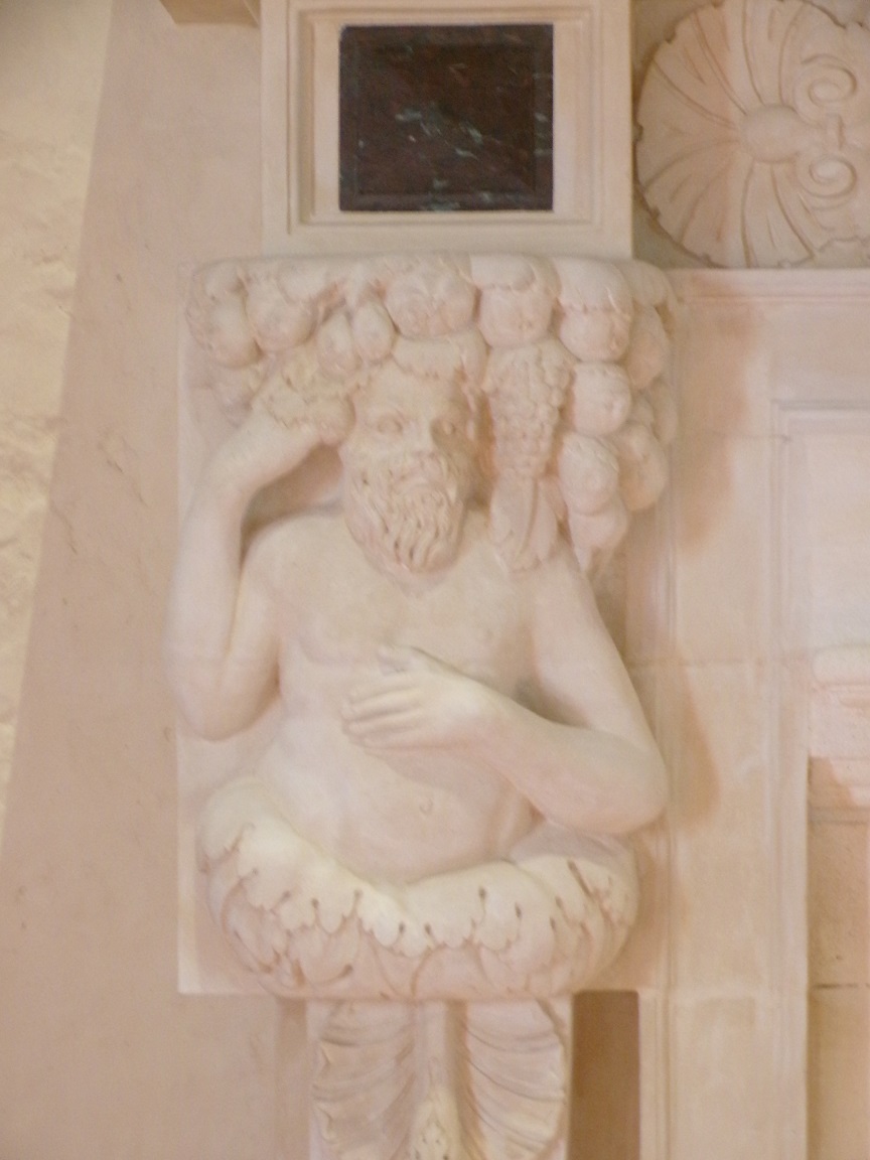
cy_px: 580
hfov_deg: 11.3
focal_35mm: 131
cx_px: 435
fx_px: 4390
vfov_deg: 15.1
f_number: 4.4
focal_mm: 23.5
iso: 800
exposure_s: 1/45
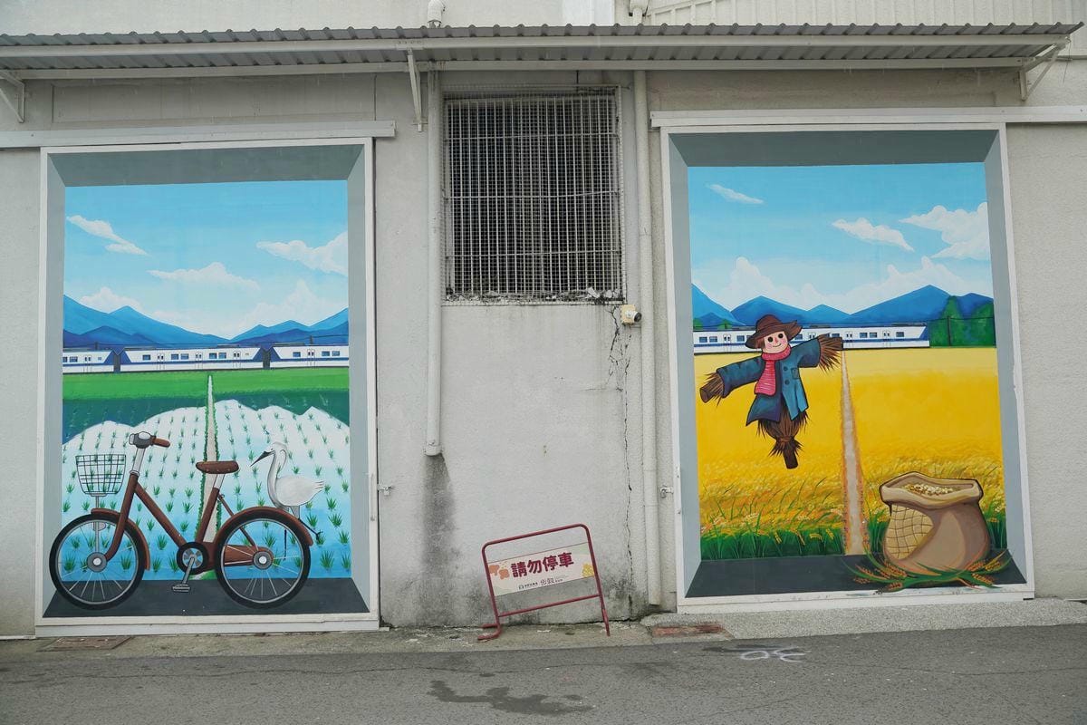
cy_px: 362
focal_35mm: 31
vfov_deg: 42.3
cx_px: 544
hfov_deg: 60.3
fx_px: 936
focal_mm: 31
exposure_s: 1/250
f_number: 4.5
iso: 100
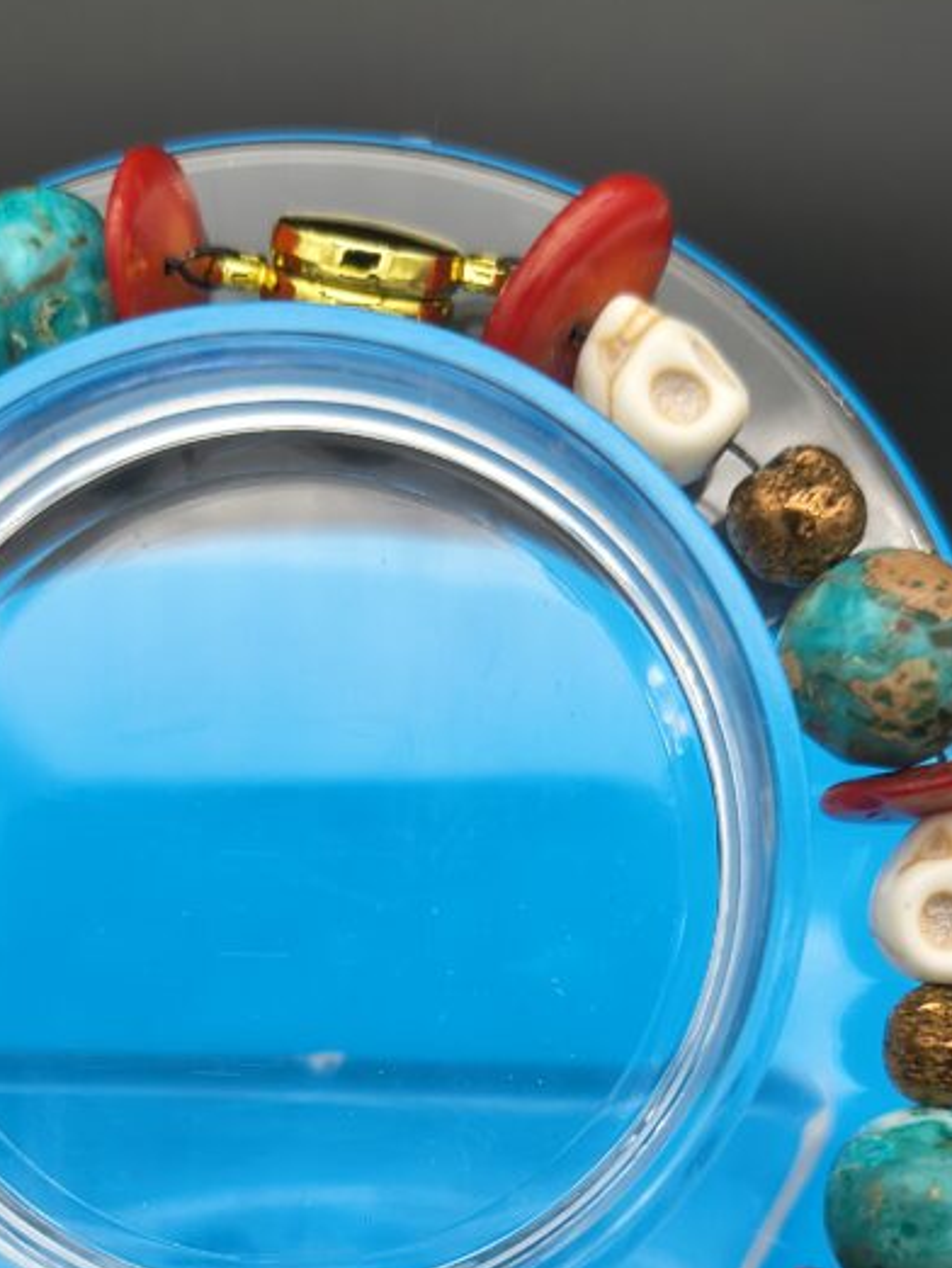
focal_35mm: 49
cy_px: 1132
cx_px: 338
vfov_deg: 36.6
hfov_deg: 29.5
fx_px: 1795
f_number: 1.7
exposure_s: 1/120
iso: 143
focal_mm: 4.68
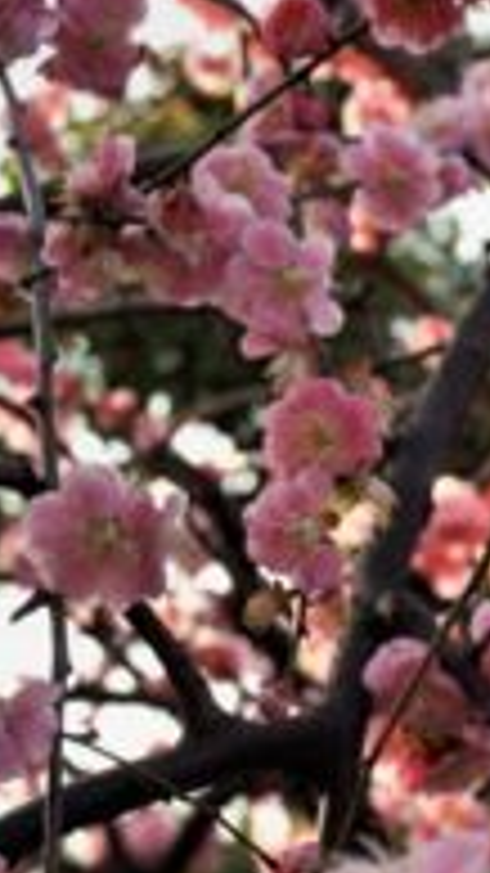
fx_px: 2612
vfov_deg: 18.8
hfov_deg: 9.9
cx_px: 1011
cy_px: 652
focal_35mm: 113
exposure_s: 1/320
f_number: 7.1
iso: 200
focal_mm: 28
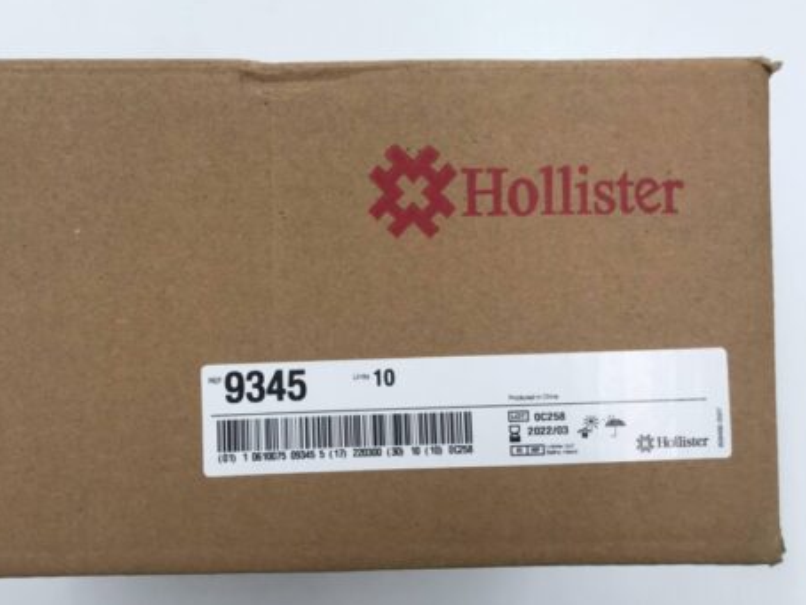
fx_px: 862
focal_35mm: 37
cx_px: 314
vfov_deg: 38.7
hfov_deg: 49.7
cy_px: 332
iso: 25
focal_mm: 3.99
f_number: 1.8
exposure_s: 1/120
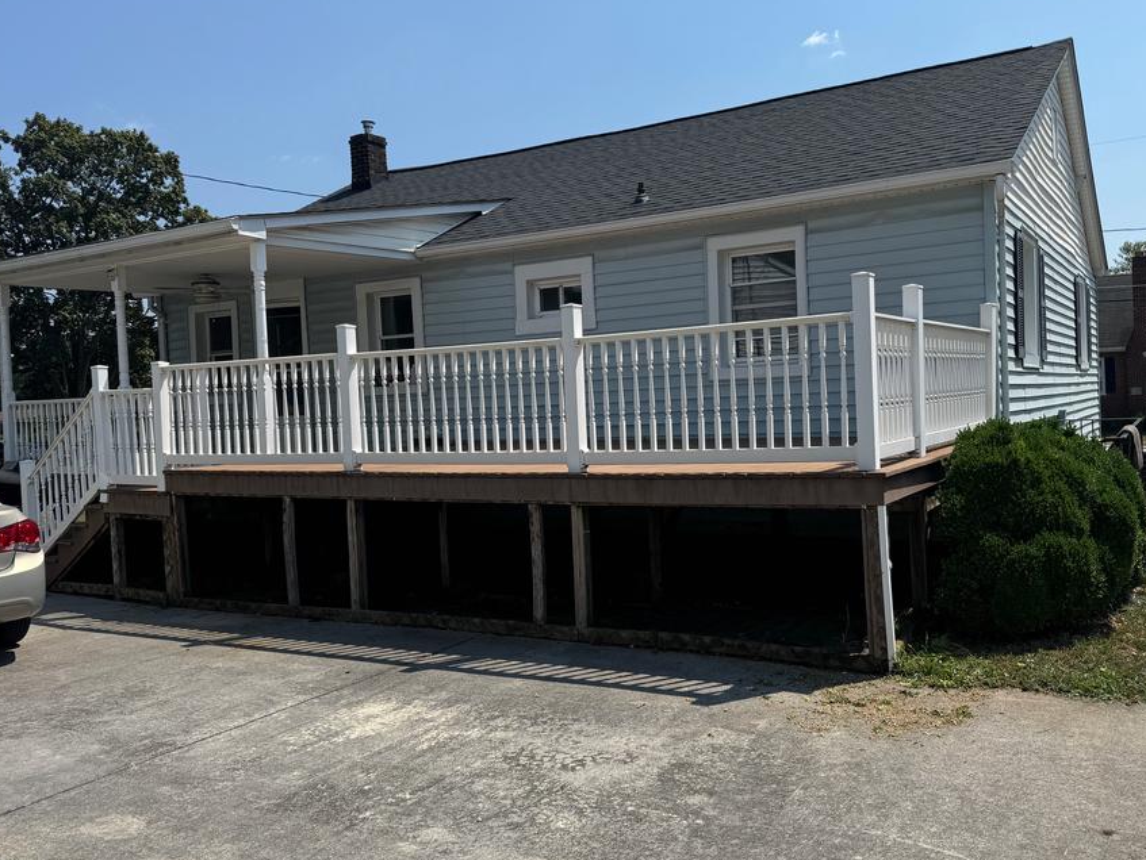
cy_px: 415
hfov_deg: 61.4
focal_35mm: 29
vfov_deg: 48.3
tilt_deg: -1.8
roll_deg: +2.1
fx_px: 960
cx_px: 655
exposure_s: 1/5348
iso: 80
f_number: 1.78
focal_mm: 6.76
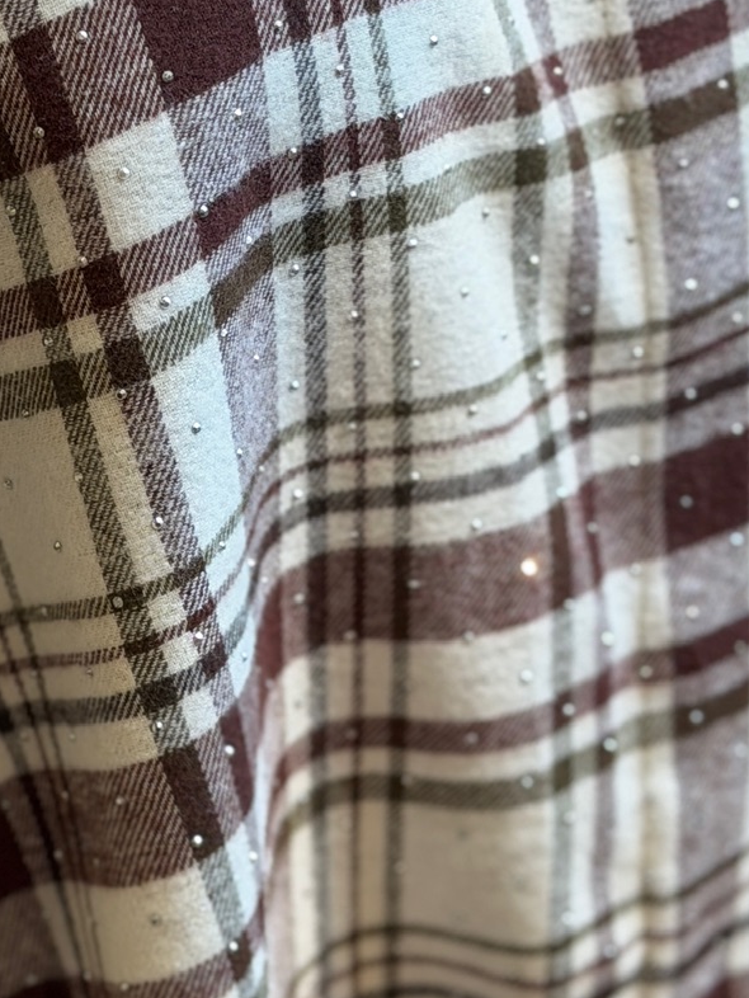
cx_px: 117
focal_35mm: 125
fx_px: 3604
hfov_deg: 11.8
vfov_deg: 15.8
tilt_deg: -31.6
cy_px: 462
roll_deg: +2.6
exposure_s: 1/100
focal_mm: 6.76
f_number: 1.78
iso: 50
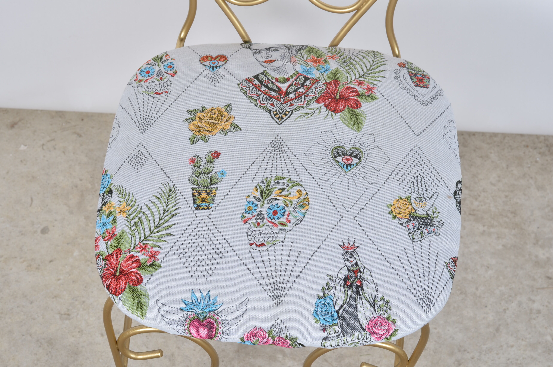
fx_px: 1150
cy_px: 184
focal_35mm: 75
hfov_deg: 27.0
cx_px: 276
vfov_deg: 18.1
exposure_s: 1/125
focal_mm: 50
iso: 100
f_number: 10
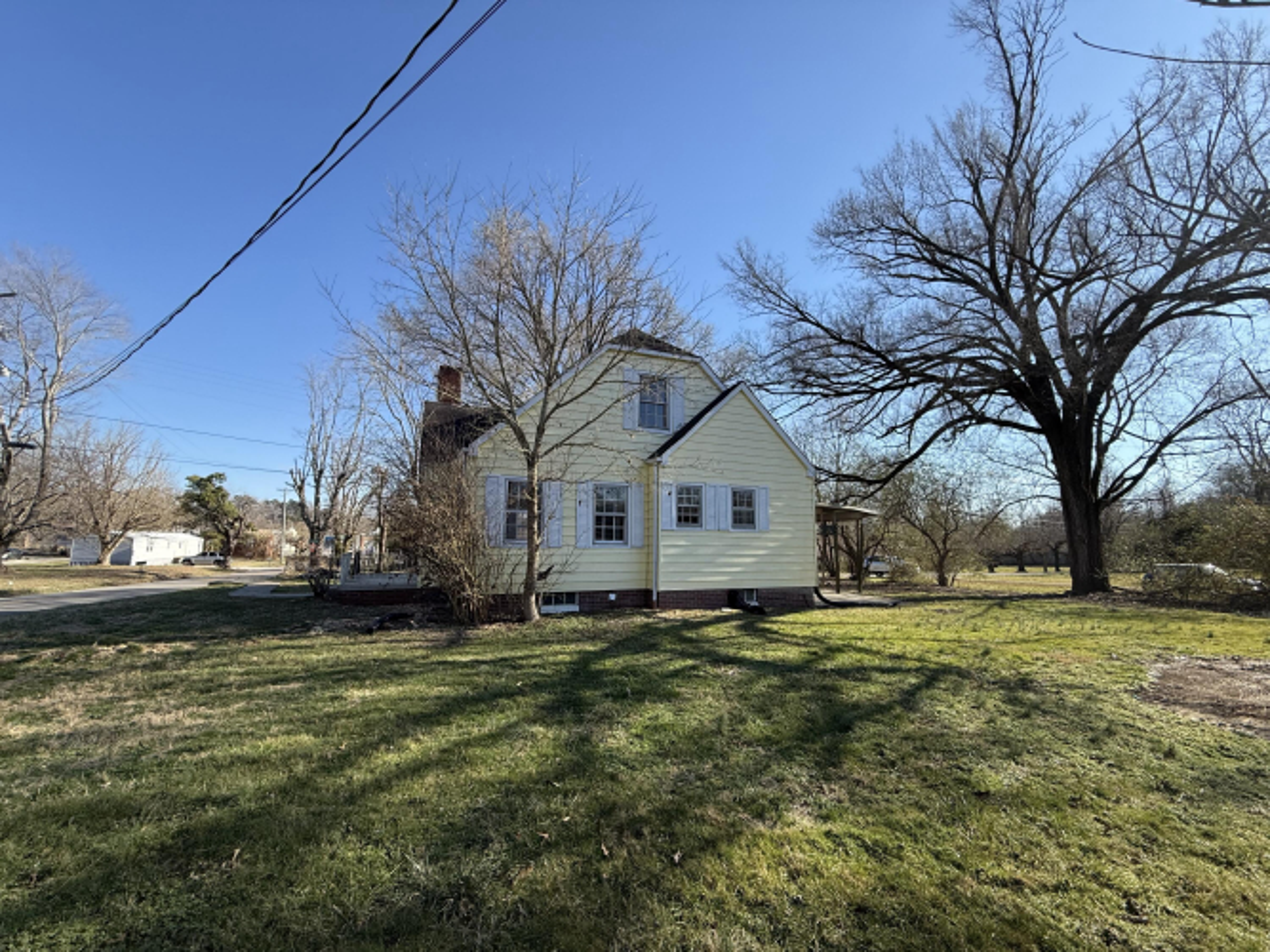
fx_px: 514
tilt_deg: +7.6
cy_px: 476
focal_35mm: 14
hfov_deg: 102.1
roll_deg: +0.0
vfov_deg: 85.7
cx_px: 635
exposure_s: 1/841
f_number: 2.2
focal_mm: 2.22
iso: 50
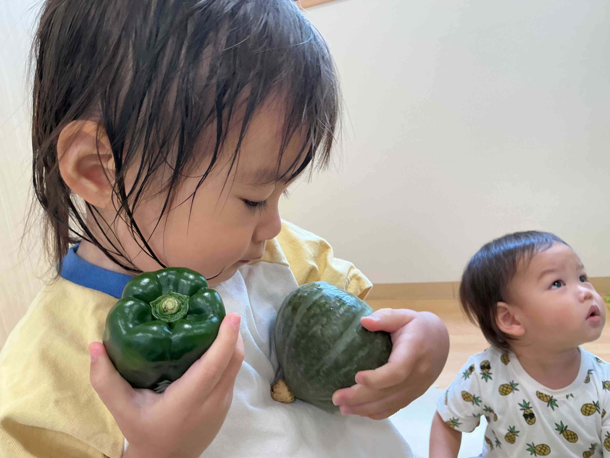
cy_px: 229
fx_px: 511
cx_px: 305
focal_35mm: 29
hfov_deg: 61.7
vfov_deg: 48.2
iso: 64
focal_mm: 3
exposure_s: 1/60
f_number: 1.8
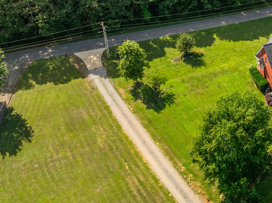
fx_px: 416
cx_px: 292
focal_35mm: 53
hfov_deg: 32.3
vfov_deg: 25.5
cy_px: -21
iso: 220
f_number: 2.8
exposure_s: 1/1600
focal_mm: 12.29
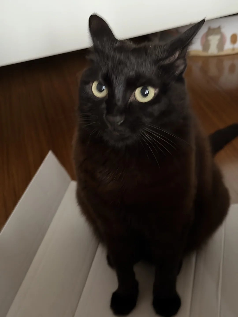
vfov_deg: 39.7
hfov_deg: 30.3
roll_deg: +6.9
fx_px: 440
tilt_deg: -37.3
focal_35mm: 48
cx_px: 119
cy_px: 158
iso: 1600
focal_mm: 6.76
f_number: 1.78
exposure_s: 1/15
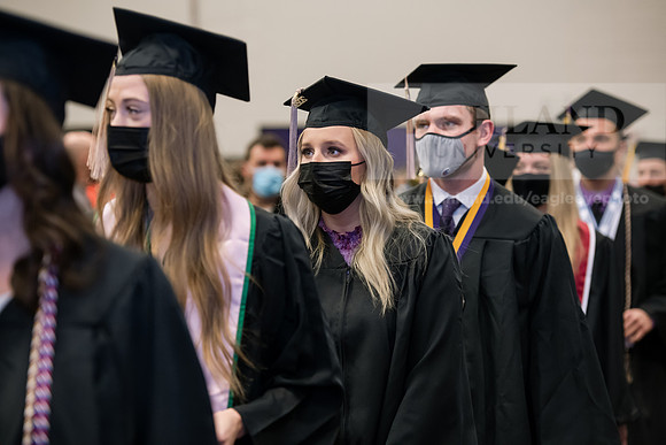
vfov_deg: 11.4
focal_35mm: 120
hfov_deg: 17.1
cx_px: 333
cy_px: 222
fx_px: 2220
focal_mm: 120
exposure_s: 1/200
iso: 1600
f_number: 3.5
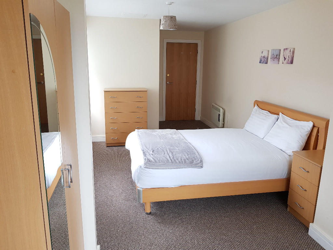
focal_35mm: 26
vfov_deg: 53.1
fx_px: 250
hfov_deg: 67.3
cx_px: 166
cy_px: 125
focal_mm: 4.2
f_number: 1.7
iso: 80
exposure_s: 1/60
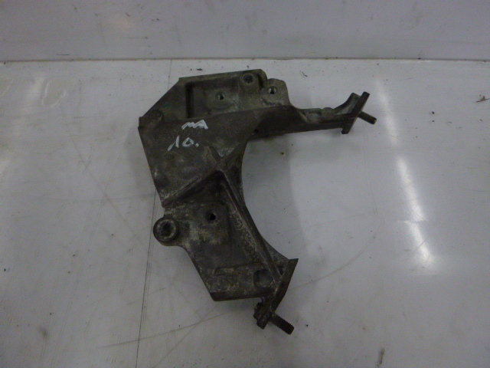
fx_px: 354
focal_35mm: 25
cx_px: 245
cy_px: 184
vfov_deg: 54.9
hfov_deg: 69.4
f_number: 3.9
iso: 400
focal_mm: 4.5
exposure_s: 1/30
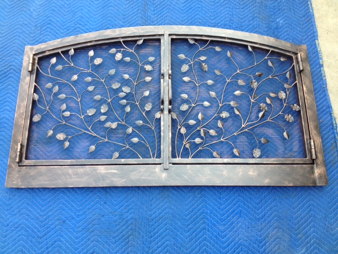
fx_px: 342
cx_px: 169
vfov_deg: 40.7
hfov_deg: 52.6
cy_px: 127
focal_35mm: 35
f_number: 2.4
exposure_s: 1/145
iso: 50
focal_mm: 4.28
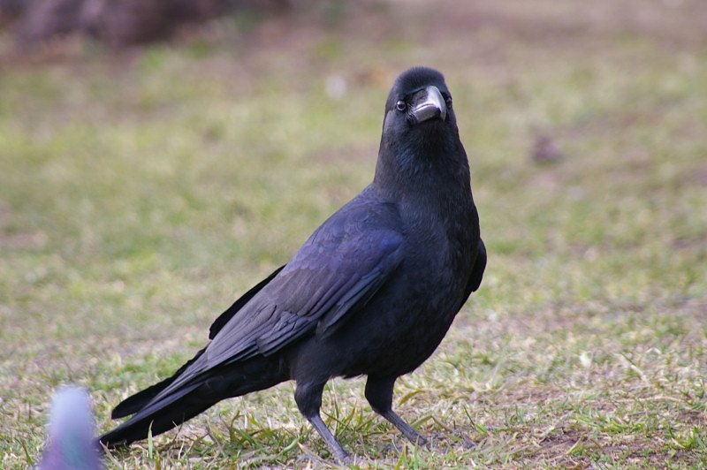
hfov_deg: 4.6
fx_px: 8830
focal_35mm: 450
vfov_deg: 3.0
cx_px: 354
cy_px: 235
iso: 200
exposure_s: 1/60
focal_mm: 300
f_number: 6.3
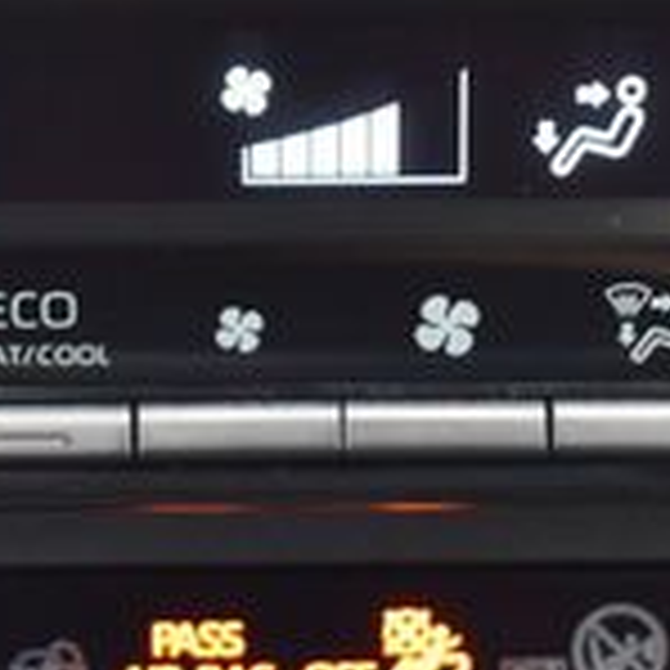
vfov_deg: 7.0
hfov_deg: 7.0
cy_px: 436
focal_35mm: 251
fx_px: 5496
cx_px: 441
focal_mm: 46
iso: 500
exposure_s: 1/15
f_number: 6.3
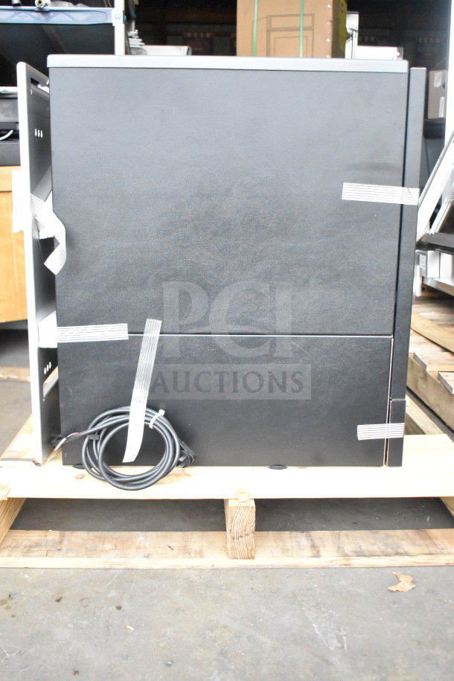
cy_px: 340
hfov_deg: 36.9
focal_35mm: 36
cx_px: 227
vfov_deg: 53.1
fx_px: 681
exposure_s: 1/3200
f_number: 4
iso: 10000
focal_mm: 24
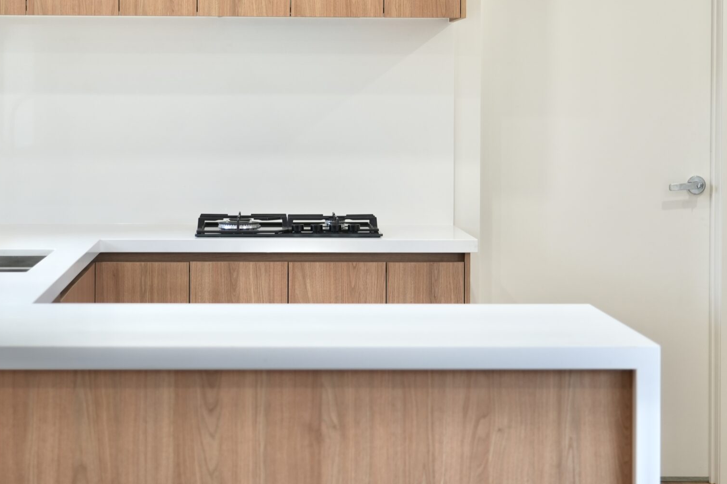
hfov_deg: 23.6
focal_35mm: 86
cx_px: 293
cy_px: 122
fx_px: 1737
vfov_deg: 15.8
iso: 200
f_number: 4
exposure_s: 1/60
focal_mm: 51
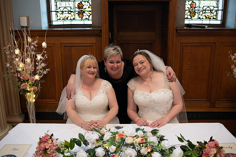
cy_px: 78
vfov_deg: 37.8
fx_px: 229
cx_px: 118
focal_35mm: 35
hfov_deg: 54.5
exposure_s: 1/80
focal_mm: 35
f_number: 2.5
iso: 250
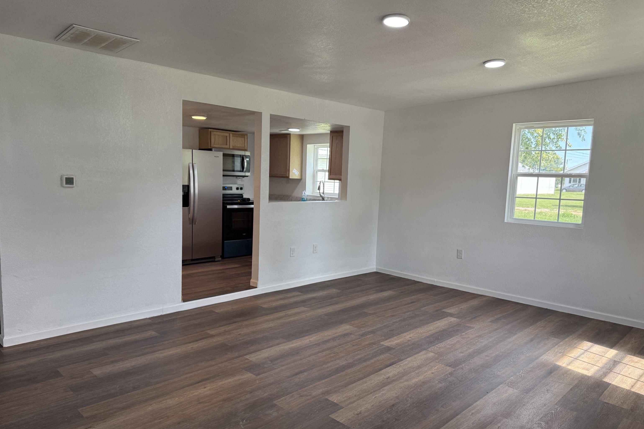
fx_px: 447
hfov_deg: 71.5
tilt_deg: -6.0
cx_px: 322
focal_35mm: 25
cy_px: 227
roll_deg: -2.0
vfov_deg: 51.3
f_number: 1.78
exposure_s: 1/238
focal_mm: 6.76
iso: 160
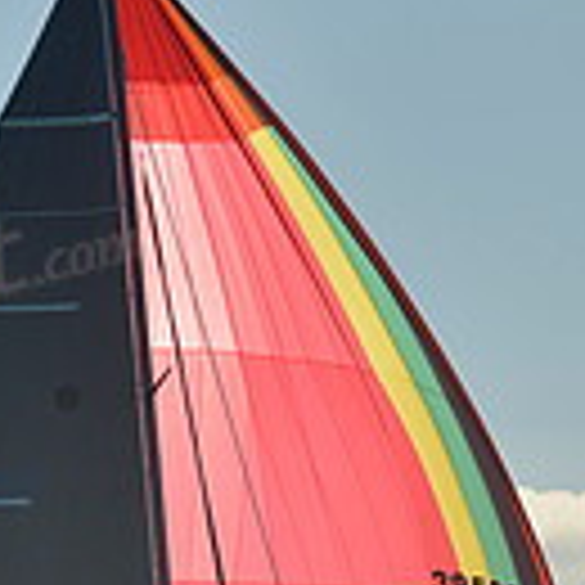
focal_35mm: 304
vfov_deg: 5.7
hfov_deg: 5.8
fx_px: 5812
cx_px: 376
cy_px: 896
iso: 200
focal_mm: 80
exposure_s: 1/640
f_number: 9
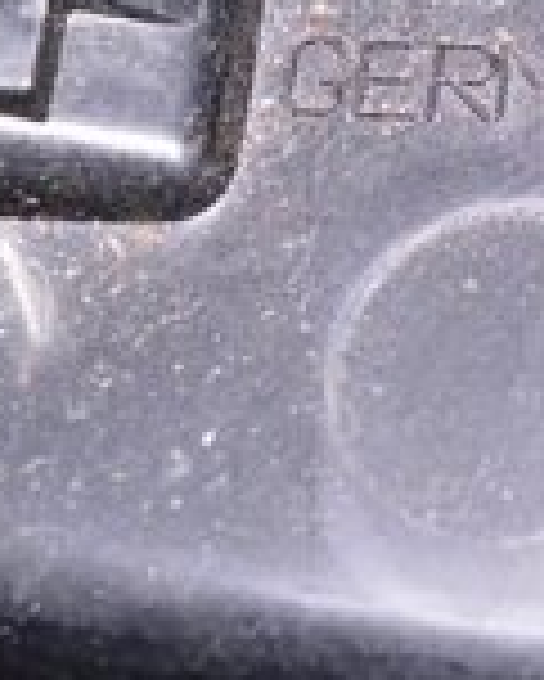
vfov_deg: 8.4
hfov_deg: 6.7
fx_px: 4564
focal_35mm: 227
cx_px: 904
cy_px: -164
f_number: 8
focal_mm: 38
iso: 1600
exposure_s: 1/200
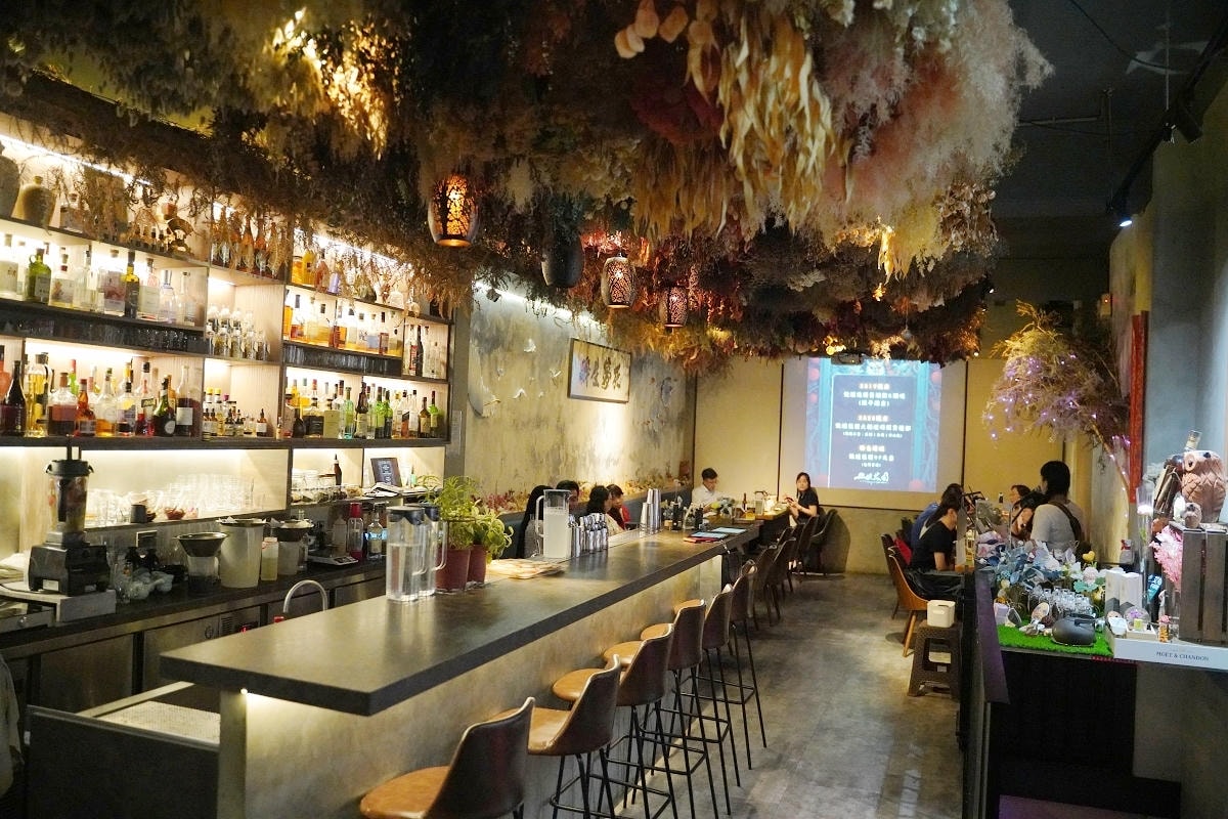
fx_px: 955
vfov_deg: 46.4
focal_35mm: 28
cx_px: 614
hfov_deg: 65.5
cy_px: 410
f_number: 2.8
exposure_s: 1/100
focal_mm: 28
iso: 12800
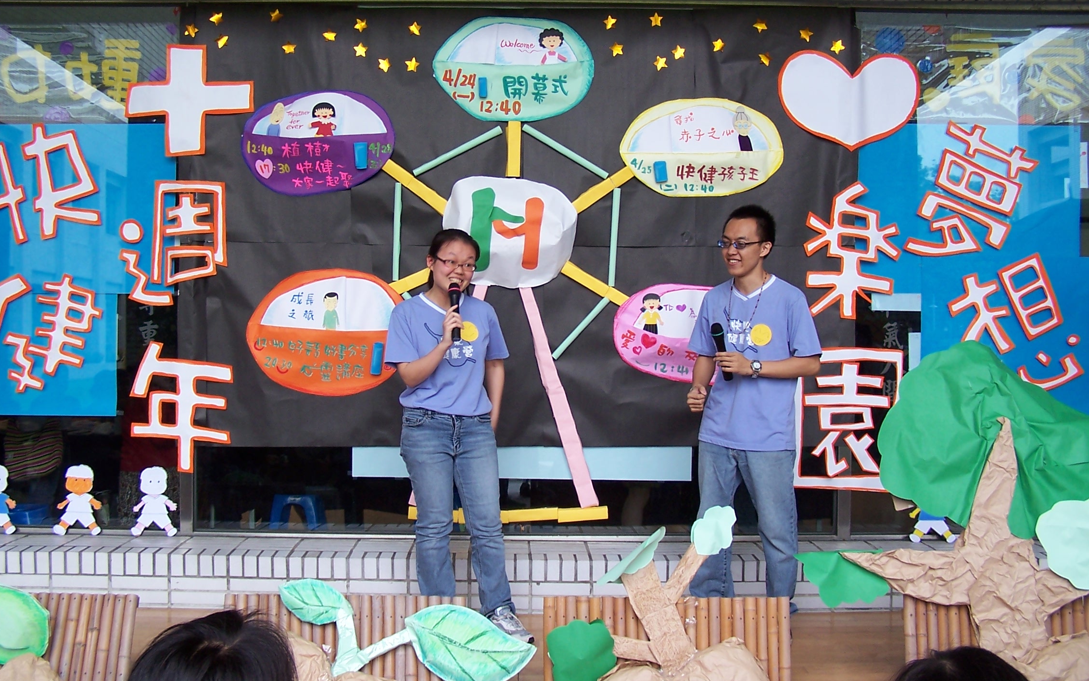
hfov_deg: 48.2
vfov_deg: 31.2
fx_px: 1217
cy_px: 345
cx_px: 540
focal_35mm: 41
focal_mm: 6.3
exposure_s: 1/60
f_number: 2.8
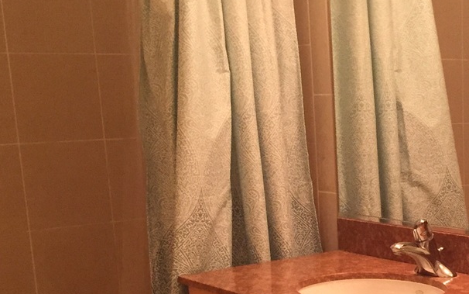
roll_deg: +1.4
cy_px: 287
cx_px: 427
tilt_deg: -11.2
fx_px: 933
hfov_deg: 27.2
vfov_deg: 17.5
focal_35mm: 73
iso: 200
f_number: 2.2
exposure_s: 1/30
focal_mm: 4.15
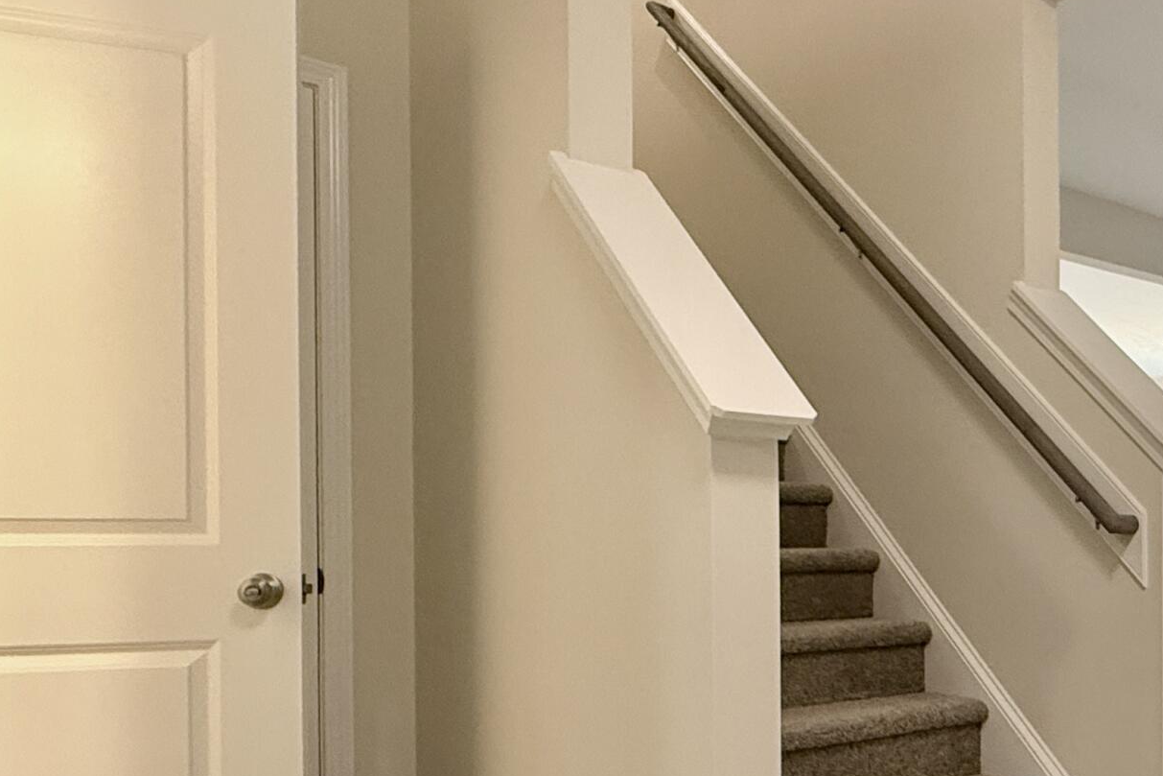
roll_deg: +0.5
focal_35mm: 36
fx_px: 1163
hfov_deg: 45.1
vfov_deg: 36.6
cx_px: 1158
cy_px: 503
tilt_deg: +1.3
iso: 320
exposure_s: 1/60
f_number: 2.2
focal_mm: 2.22
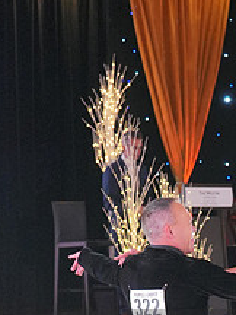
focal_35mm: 240
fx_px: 2182
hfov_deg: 6.2
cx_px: 261
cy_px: 359
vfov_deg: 8.2
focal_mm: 62
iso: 2500
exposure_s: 1/400
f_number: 4
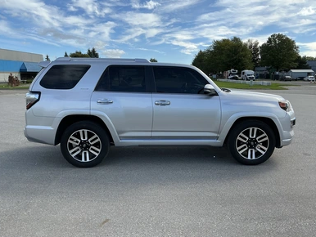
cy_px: 116
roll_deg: +1.4
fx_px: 265
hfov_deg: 61.6
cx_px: 158
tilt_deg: -7.7
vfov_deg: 48.3
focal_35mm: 29
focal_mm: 3
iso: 25
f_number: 1.8
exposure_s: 1/1490
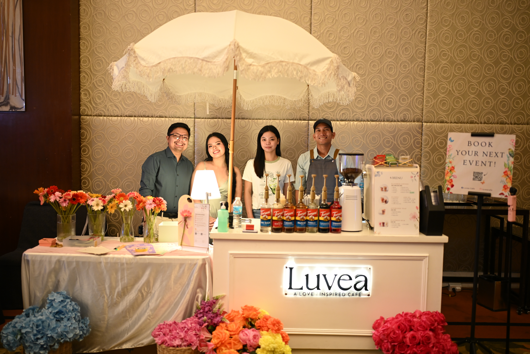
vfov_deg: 37.9
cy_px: 177
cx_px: 265
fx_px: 515
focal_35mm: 35
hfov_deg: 54.4
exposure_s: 1/125
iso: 1000
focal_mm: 35
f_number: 1.2
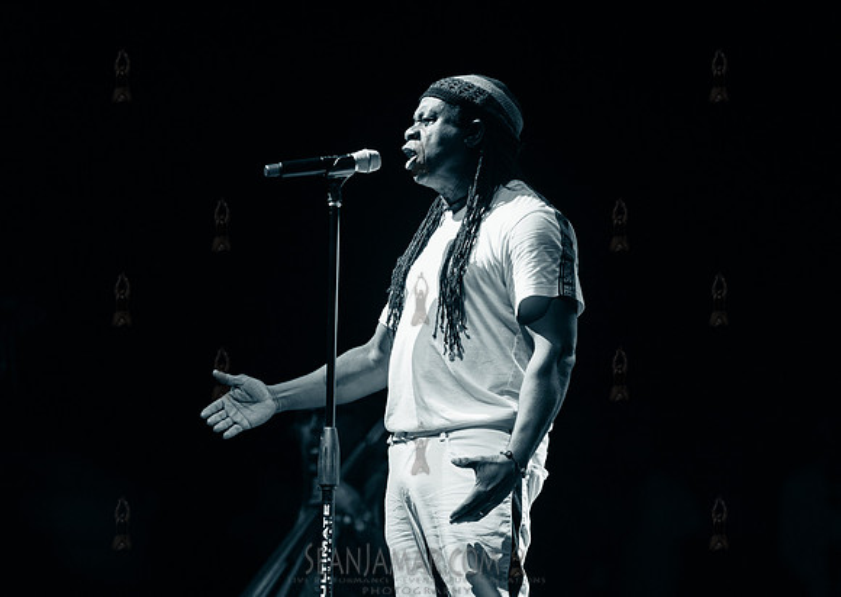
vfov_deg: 8.4
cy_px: 303
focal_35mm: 171
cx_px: 474
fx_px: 4085
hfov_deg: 11.8
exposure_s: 1/3200
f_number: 2.8
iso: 4000
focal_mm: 155
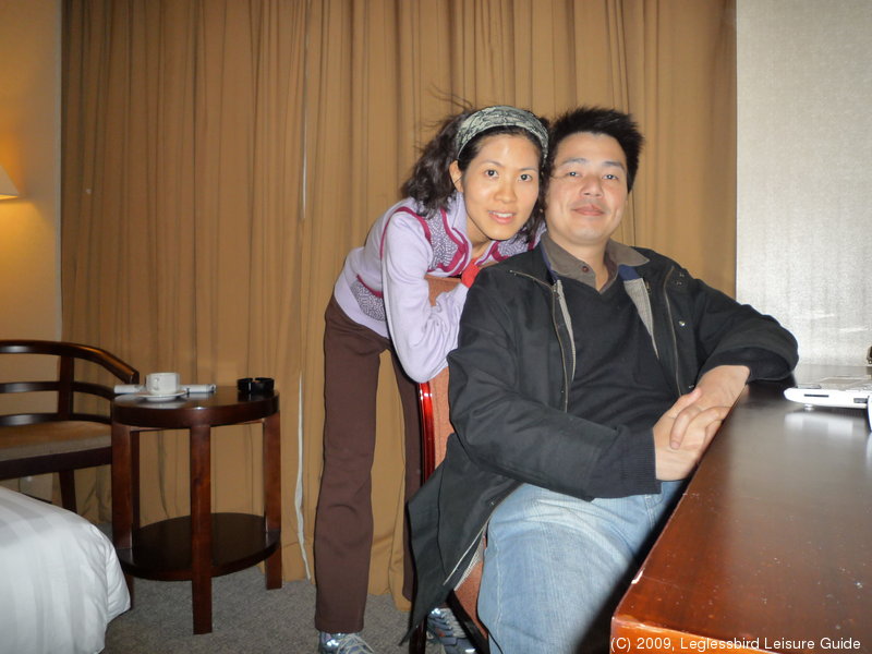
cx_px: 436
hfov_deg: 69.4
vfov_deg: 54.9
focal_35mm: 25
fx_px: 630
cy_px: 327
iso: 160
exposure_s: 1/30
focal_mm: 4.4
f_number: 2.8
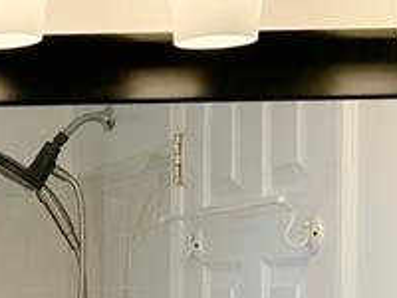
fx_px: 1525
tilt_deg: -3.2
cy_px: 395
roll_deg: +0.5
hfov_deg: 13.5
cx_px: -280
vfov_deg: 10.9
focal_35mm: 133
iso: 80
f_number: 1.5
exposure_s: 1/120
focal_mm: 5.7
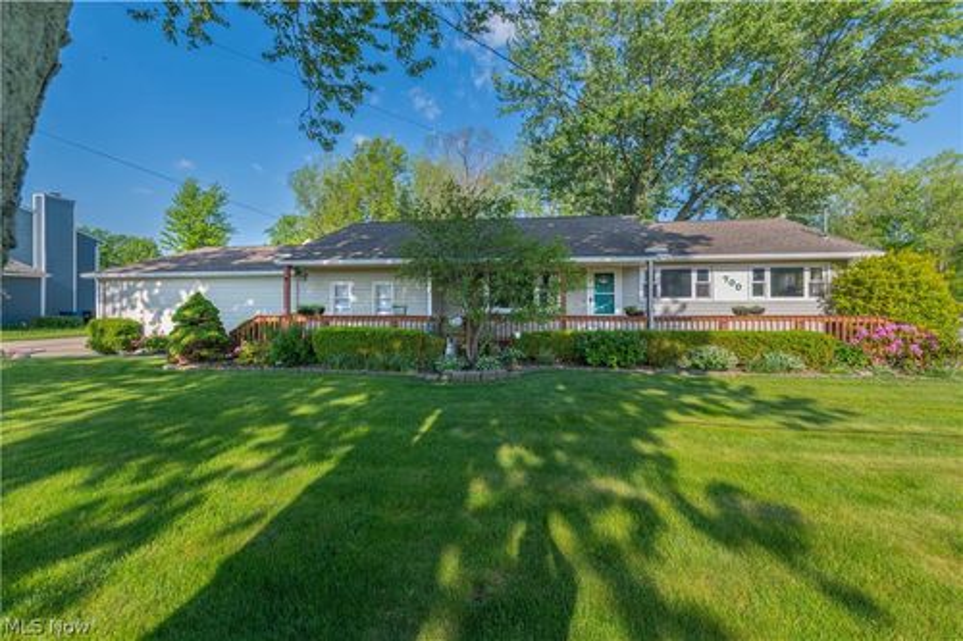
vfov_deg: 81.2
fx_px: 374
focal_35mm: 14
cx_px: 482
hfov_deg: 104.3
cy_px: 320
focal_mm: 14
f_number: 9
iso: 100
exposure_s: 1/160
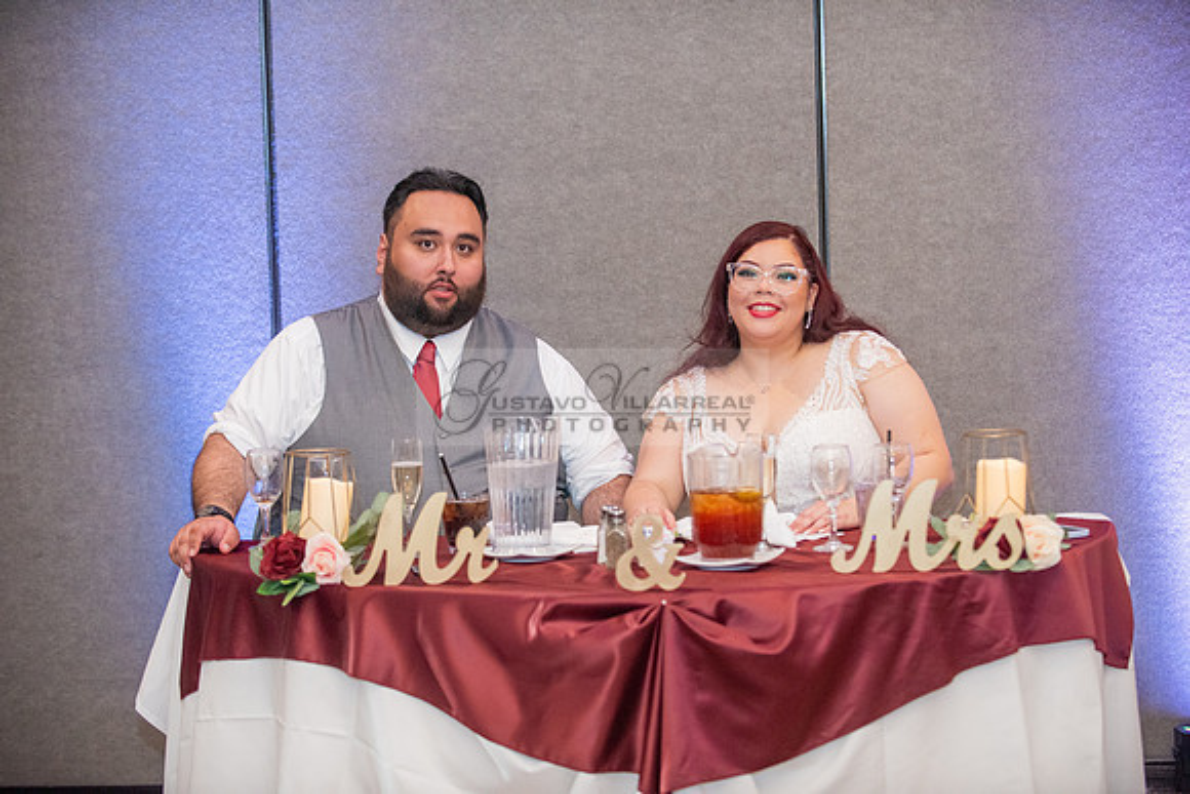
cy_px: 397
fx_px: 2976
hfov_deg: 22.6
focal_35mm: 90
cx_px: 595
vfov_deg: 15.2
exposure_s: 1/125
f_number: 2.8
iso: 2000
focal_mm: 90
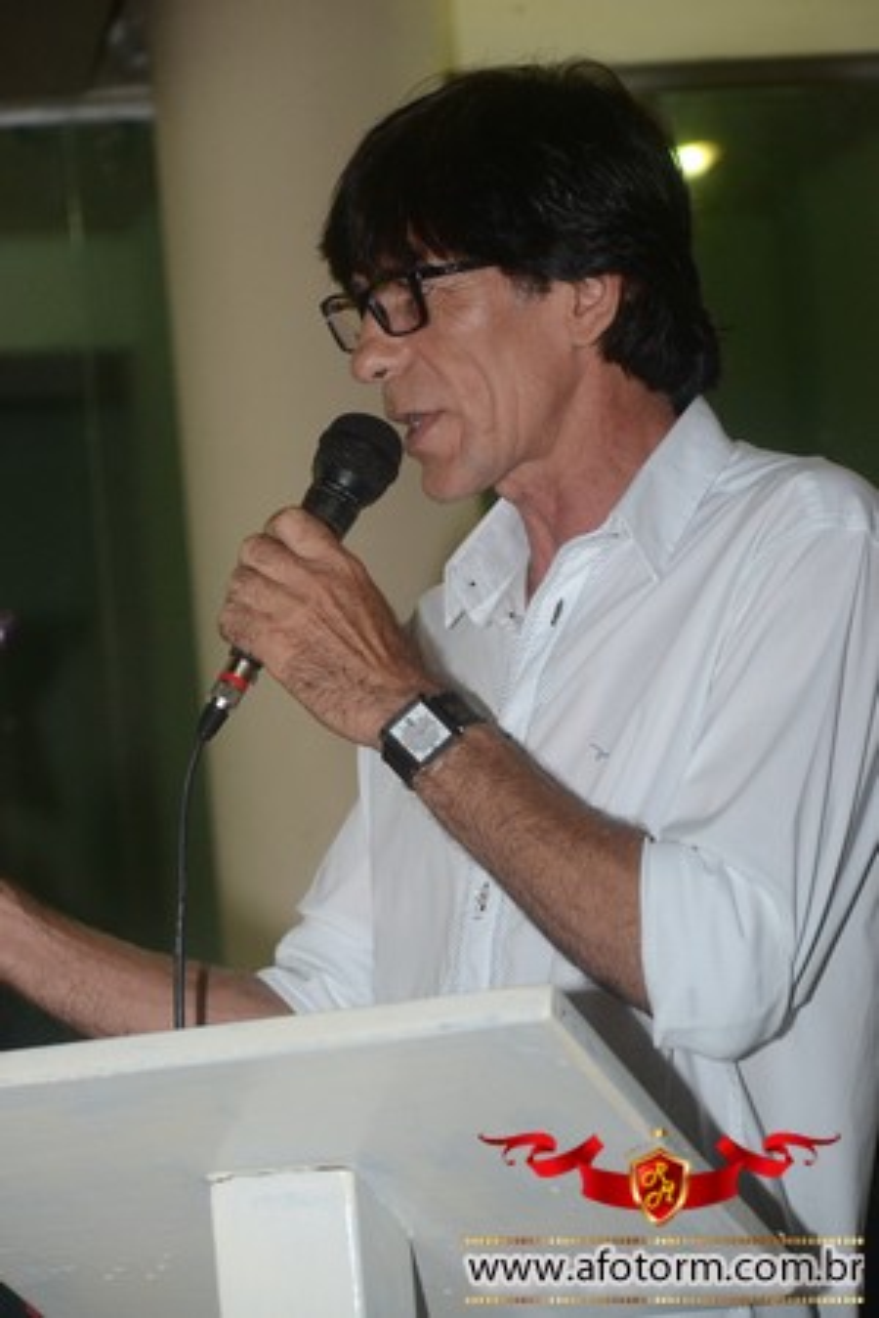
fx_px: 5493
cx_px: 440
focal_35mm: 150
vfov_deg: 13.7
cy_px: 659
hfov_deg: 9.1
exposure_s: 1/80
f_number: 5.6
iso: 1600
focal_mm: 100
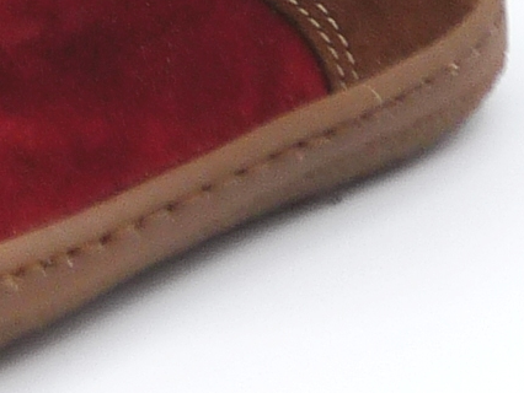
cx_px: -62
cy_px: -139
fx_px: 3923
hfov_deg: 7.6
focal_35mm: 259
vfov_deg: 5.7
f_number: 4.5
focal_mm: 7.1
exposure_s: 1/250
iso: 100
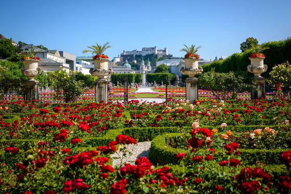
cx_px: 146
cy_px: 97
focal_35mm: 35
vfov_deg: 37.9
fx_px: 283
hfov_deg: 54.4
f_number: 4
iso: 100
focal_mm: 35
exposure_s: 1/1000
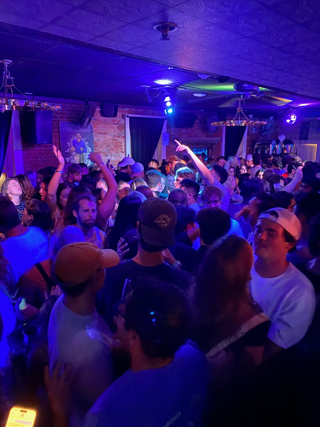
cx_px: 160
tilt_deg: -13.6
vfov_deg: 67.3
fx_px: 320
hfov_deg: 53.1
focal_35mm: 26
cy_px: 214
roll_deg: +0.5
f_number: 1.8
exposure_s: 1/15
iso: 2000
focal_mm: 4.25
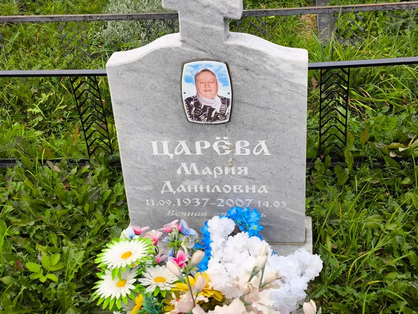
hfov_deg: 38.2
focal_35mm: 50
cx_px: 209
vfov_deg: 29.1
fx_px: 604
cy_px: 157
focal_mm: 4.71
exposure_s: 1/189
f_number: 1.7
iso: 50
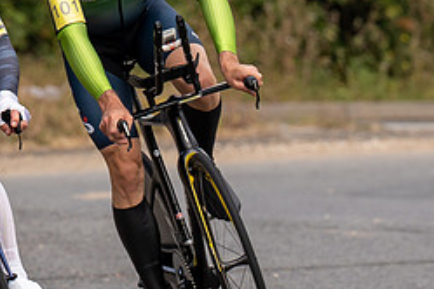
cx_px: -118
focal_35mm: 854
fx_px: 10295
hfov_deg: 2.4
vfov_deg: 1.6
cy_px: 114
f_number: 4
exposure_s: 1/1000
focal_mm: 164
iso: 200
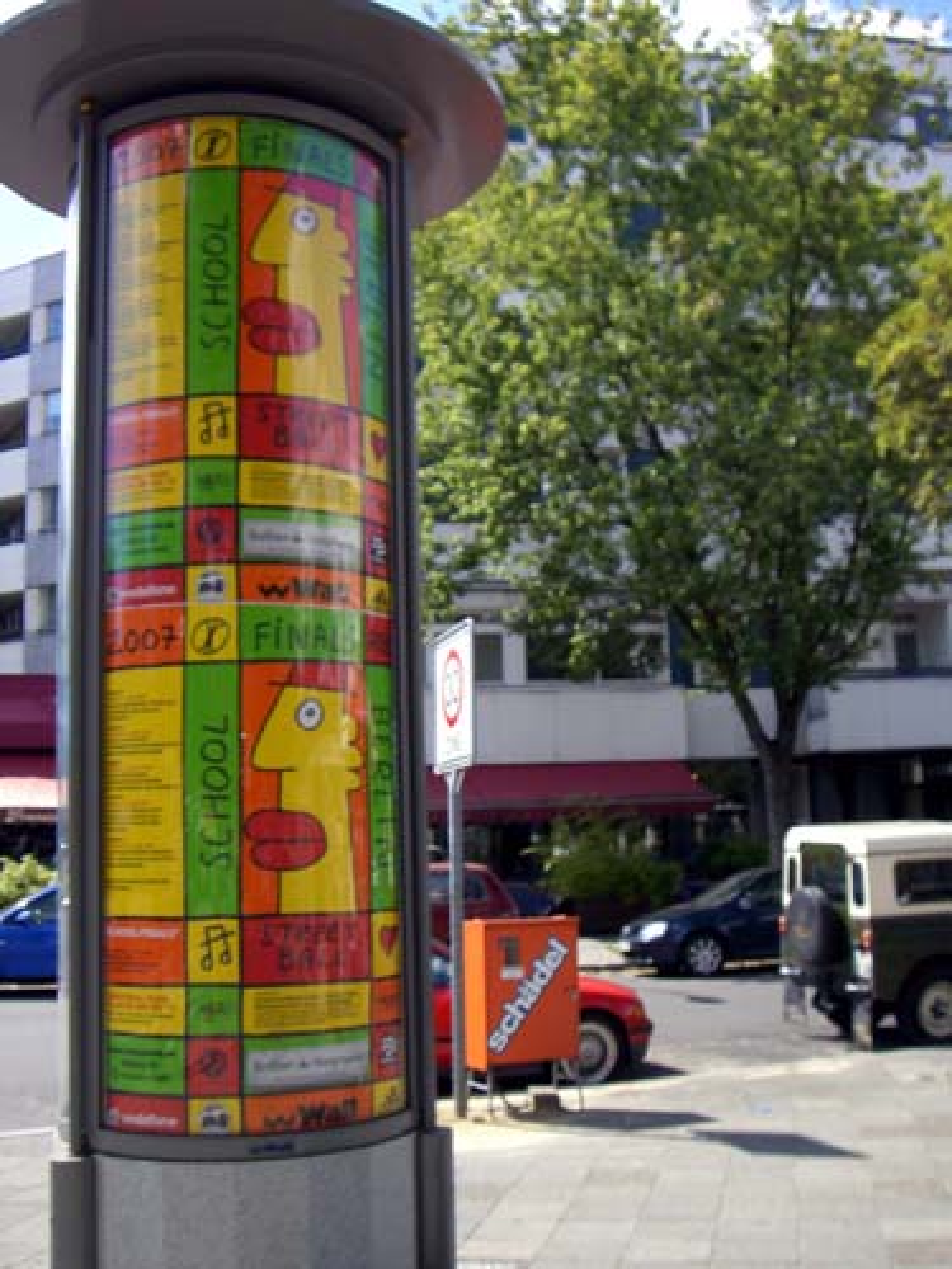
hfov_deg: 37.7
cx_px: 476
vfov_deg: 49.0
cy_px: 634
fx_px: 1393
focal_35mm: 38
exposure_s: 1/800
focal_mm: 6.2
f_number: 2.7
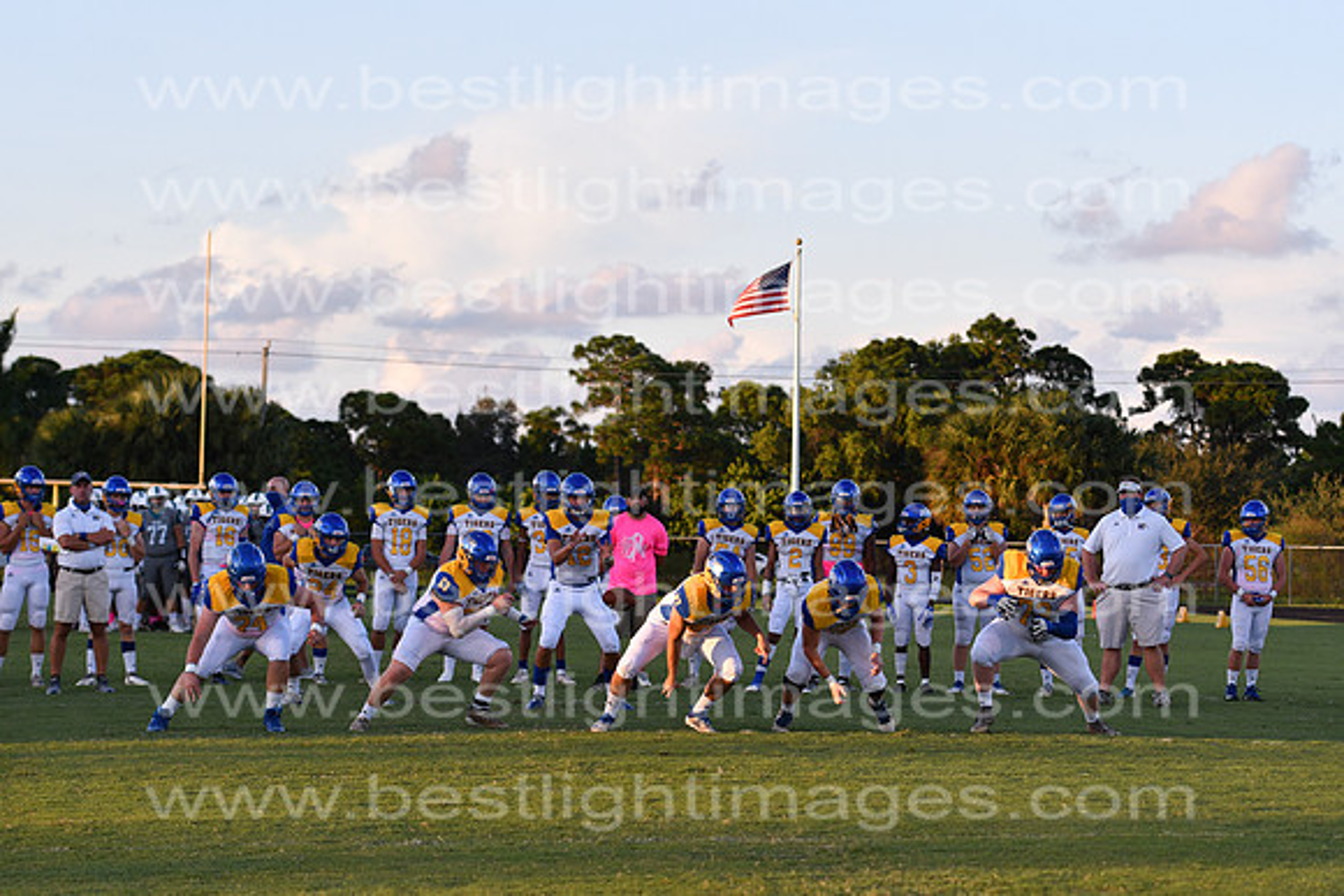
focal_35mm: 105
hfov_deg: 19.5
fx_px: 3921
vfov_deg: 13.0
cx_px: 672
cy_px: 448
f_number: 4
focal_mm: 70
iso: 400
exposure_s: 1/1250
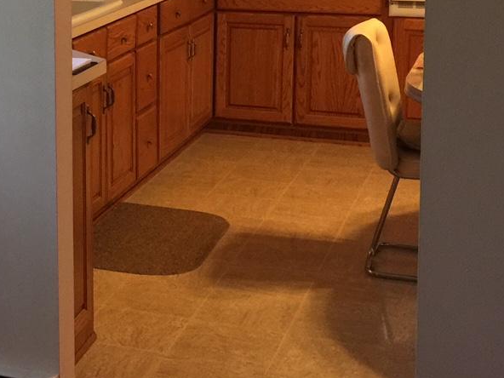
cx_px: -91
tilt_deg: -8.1
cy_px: 51
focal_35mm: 80
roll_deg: +1.6
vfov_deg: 18.2
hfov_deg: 22.6
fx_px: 1165
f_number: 2.2
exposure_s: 1/15
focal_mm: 4.15
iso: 100
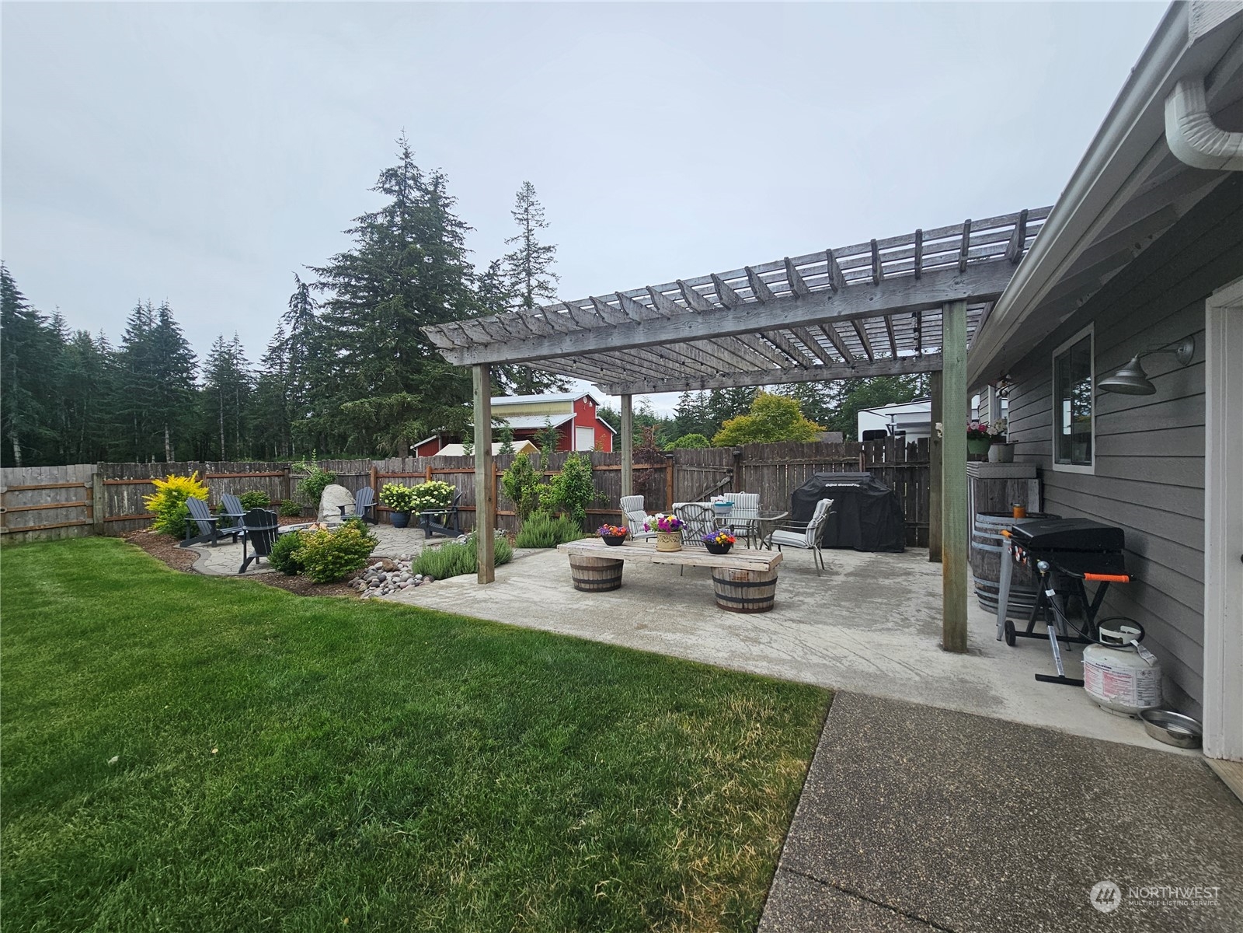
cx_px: 622
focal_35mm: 13
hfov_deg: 106.2
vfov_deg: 89.9
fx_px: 467
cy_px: 466
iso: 50
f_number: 2.2
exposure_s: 1/1619
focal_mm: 2.2
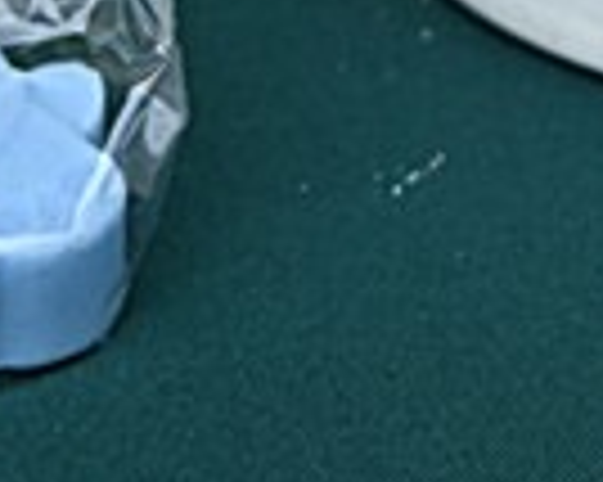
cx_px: 1174
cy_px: -703
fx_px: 3891
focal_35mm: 218
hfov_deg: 8.4
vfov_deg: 6.7
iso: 200
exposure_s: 1/250
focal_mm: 34.5
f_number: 5
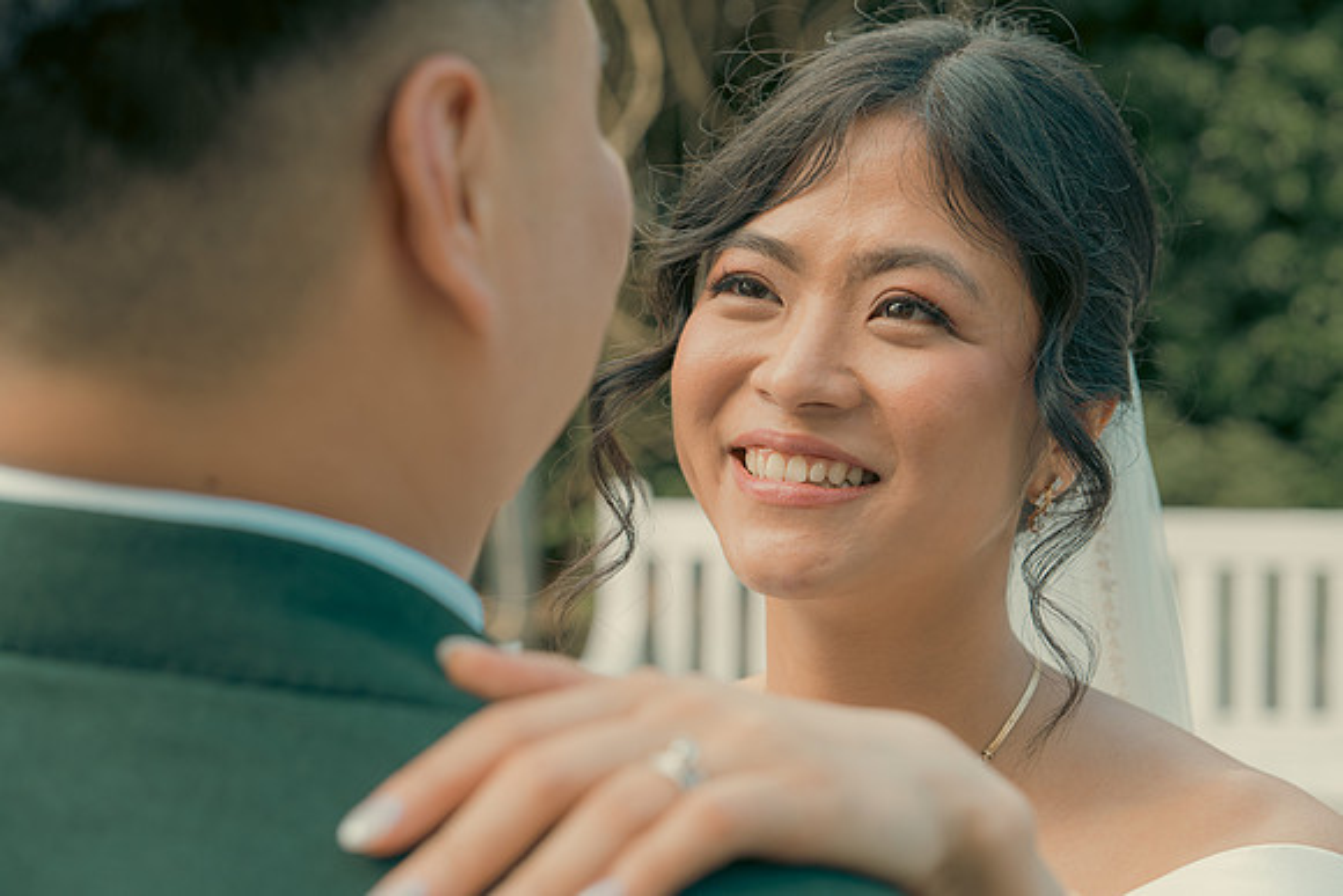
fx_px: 2687
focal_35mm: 72
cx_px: 672
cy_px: 448
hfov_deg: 28.1
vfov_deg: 18.9
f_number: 3.5
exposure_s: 1/160
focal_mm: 48
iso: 125
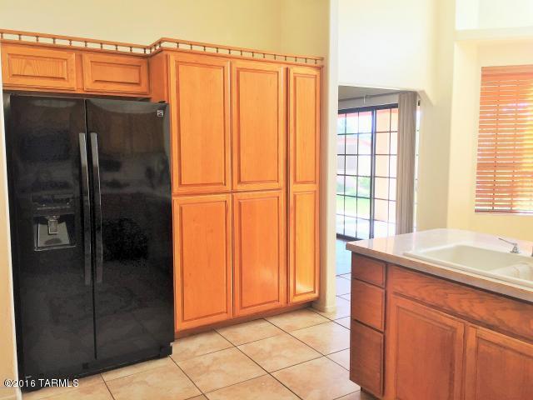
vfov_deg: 48.2
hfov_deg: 61.7
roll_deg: -0.4
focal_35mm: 29
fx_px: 447
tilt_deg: -5.5
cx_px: 266
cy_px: 200
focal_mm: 4.15
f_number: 2.2
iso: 32
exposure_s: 1/60
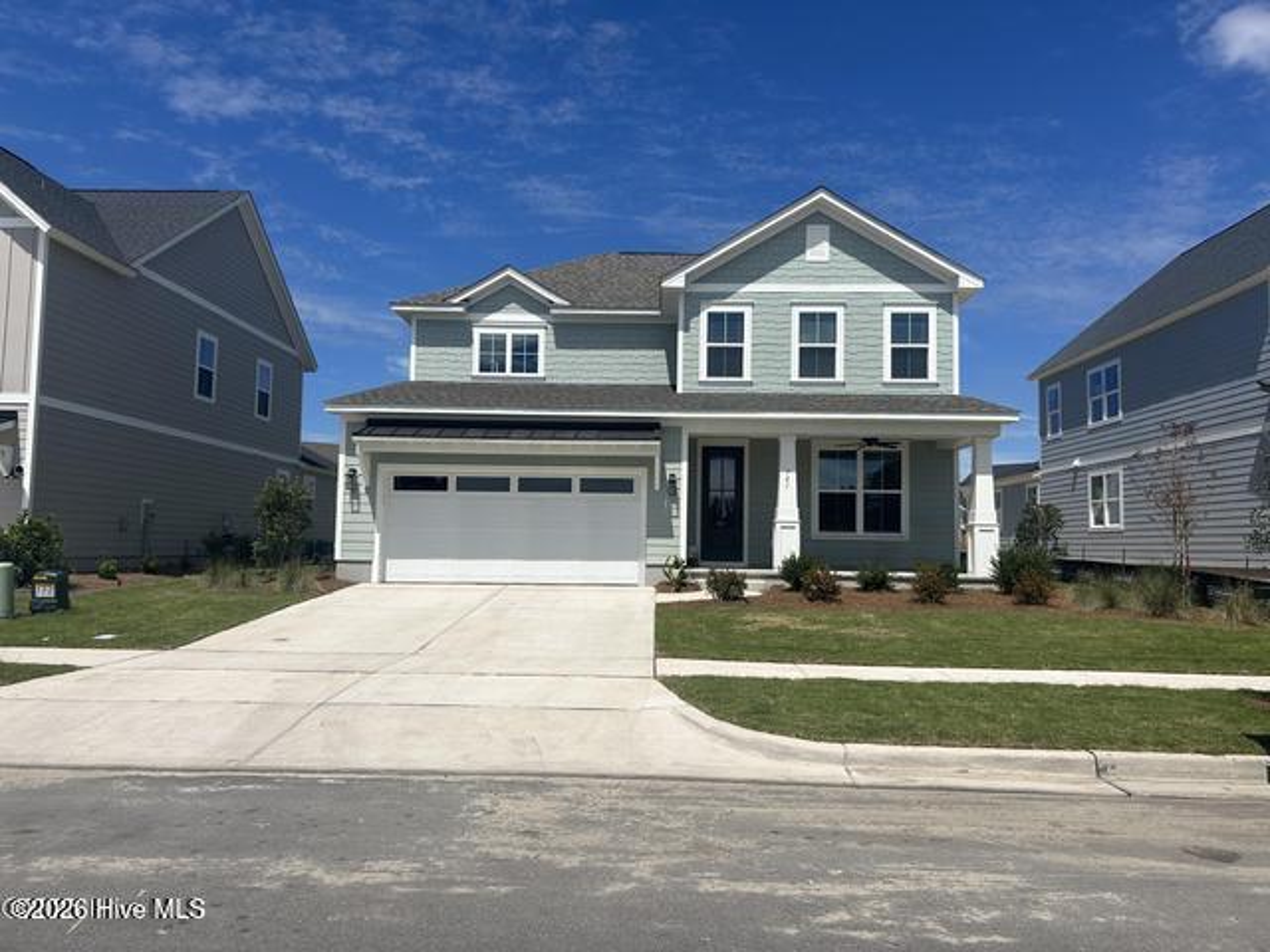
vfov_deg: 53.1
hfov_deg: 67.3
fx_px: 954
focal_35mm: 26
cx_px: 635
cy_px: 476
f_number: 1.5
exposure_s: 1/8000
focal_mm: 5.7
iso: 50
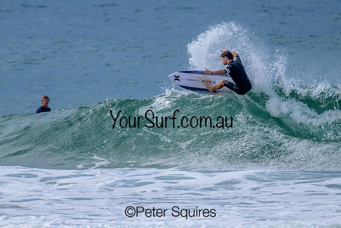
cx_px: 163
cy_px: 107
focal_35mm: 1098
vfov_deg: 1.3
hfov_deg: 1.9
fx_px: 10400
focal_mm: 800
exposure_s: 1/2000
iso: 720
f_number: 11
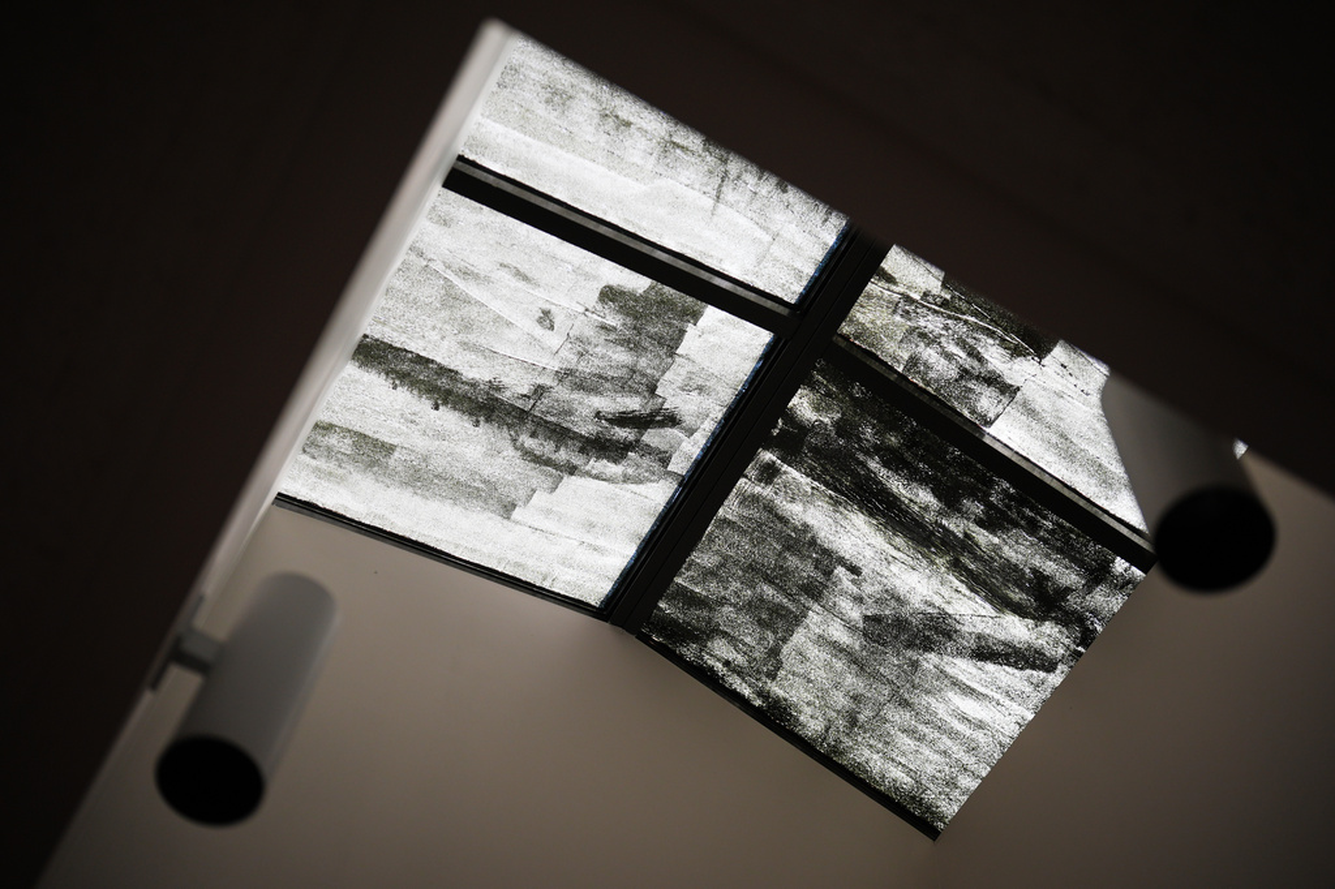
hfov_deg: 39.6
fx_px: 1853
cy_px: 444
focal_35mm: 50
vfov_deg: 27.0
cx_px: 668
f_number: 1.4
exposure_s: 1/4000
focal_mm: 50
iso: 320
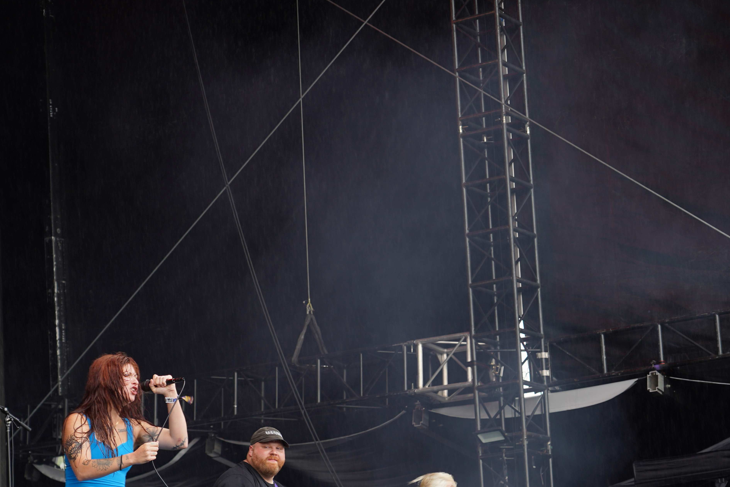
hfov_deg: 18.4
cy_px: 326
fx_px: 2251
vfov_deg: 12.3
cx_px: 425
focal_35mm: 111
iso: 100
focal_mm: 70
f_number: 4.5
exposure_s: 1/100
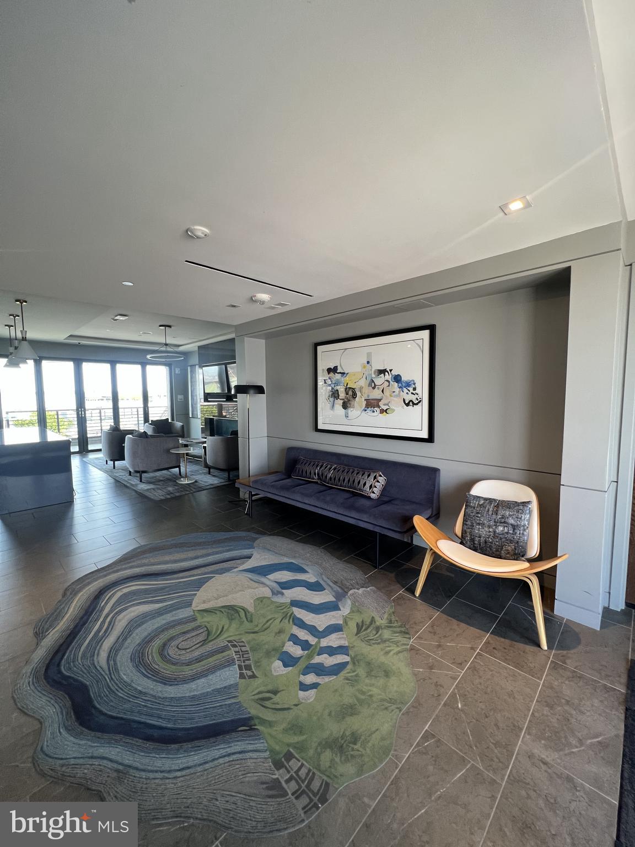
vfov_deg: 106.2
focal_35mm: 13
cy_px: 424
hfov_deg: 89.9
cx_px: 318
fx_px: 318
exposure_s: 1/120
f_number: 1.8
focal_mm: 1.57
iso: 125
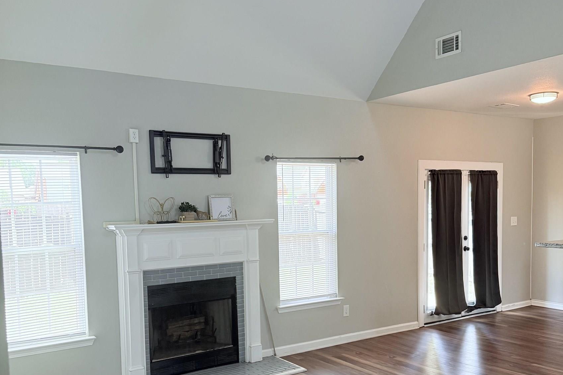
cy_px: 245
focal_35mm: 34
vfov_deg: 38.5
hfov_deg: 55.8
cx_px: 282
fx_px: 532
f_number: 1.78
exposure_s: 1/120
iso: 250
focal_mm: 6.76
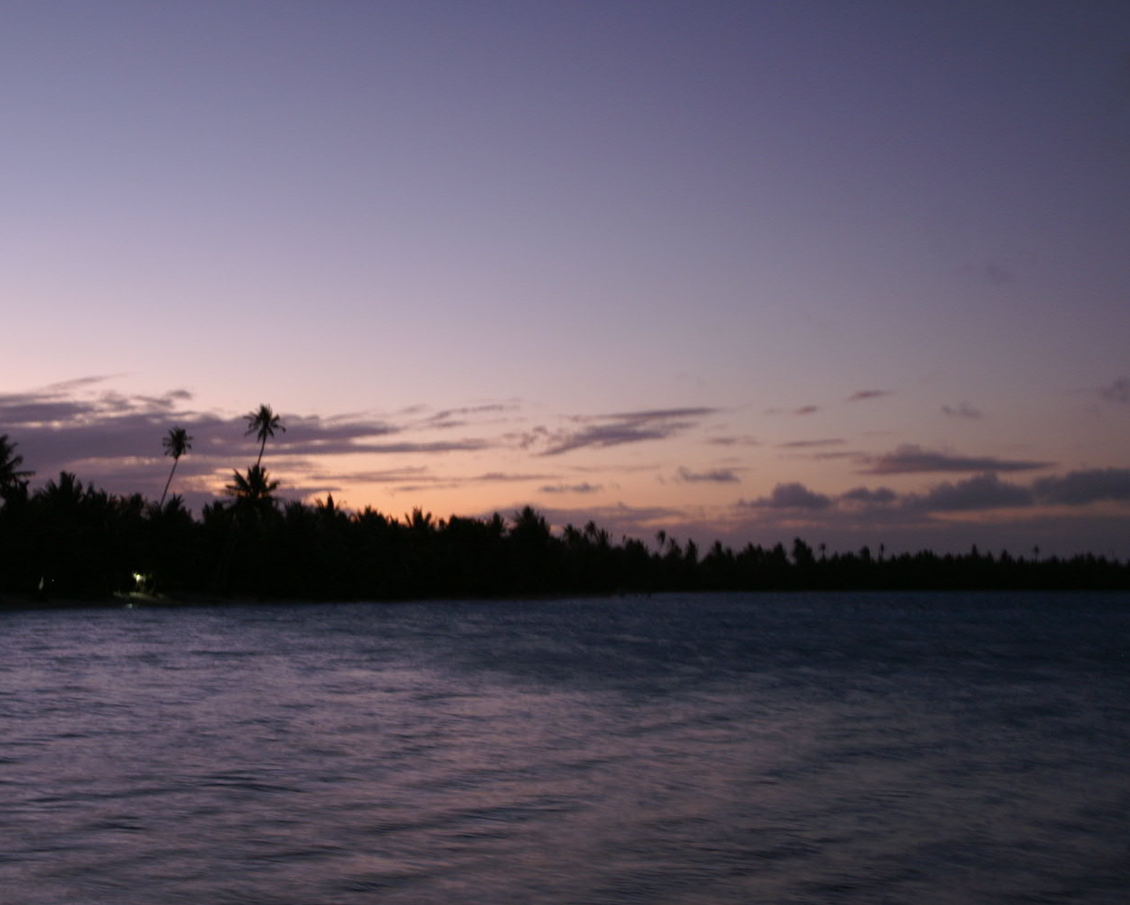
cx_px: 477
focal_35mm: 51
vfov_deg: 29.7
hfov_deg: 36.6
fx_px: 1706
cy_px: 452
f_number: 4
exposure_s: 1/3
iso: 400
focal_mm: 30
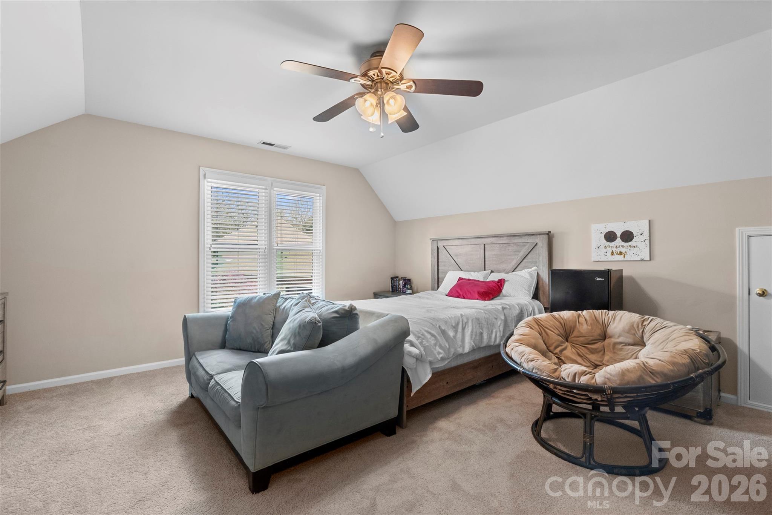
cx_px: 386
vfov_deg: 72.0
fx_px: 354
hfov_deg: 95.0
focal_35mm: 16
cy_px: 258
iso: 250
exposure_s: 1/2
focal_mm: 11
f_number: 9
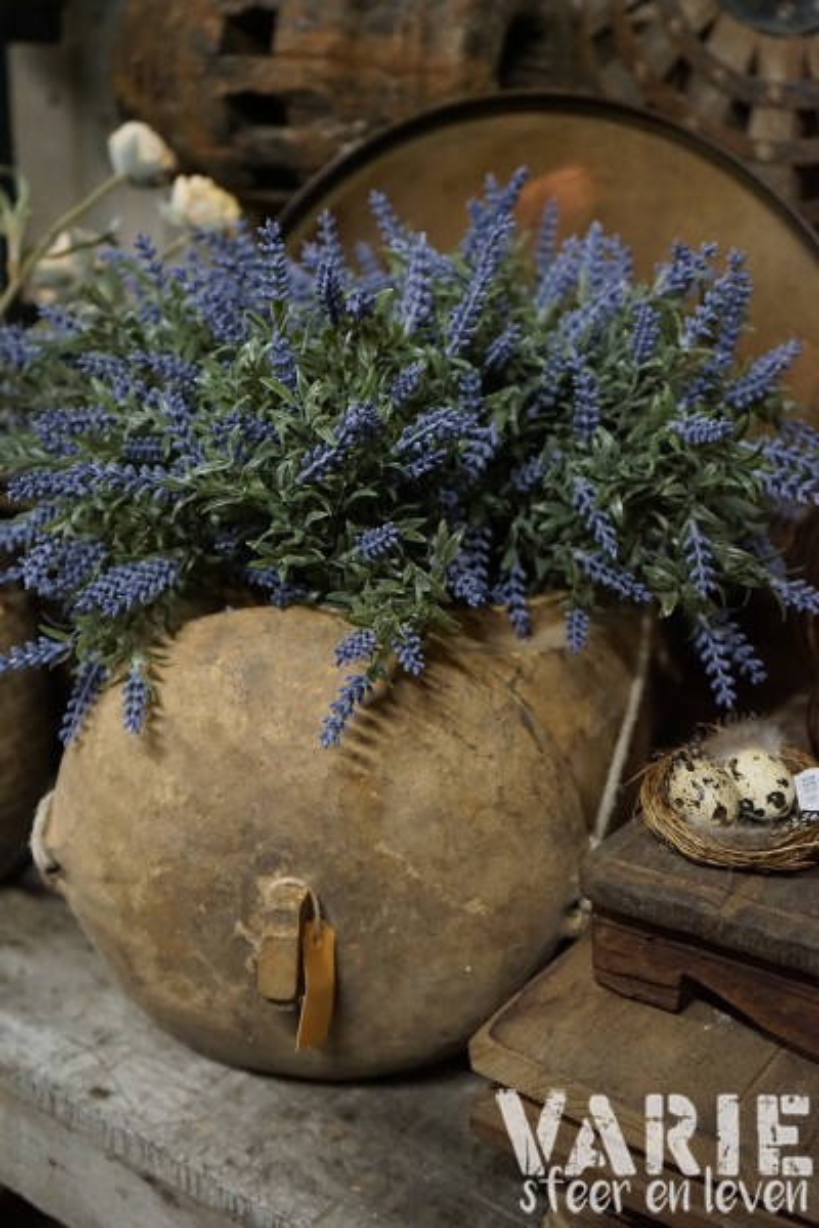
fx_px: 1365
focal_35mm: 40
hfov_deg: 33.4
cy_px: 614
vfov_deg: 48.5
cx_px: 410
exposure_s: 1/100
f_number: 4
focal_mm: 40
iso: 6400
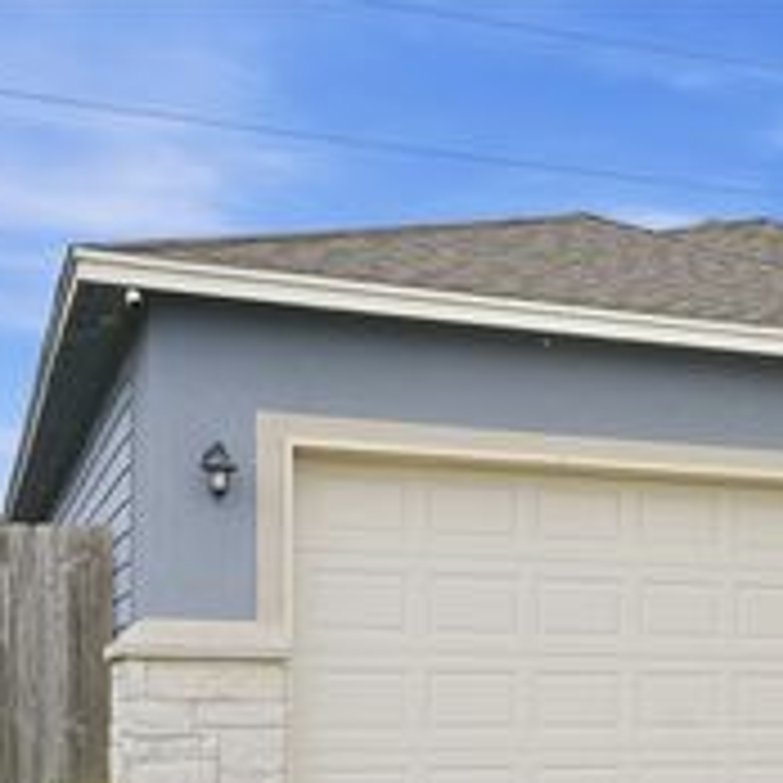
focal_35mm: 71
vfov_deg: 23.5
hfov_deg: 21.9
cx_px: 1022
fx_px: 1817
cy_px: 738
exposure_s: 1/100
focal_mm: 29
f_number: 6.3
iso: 80
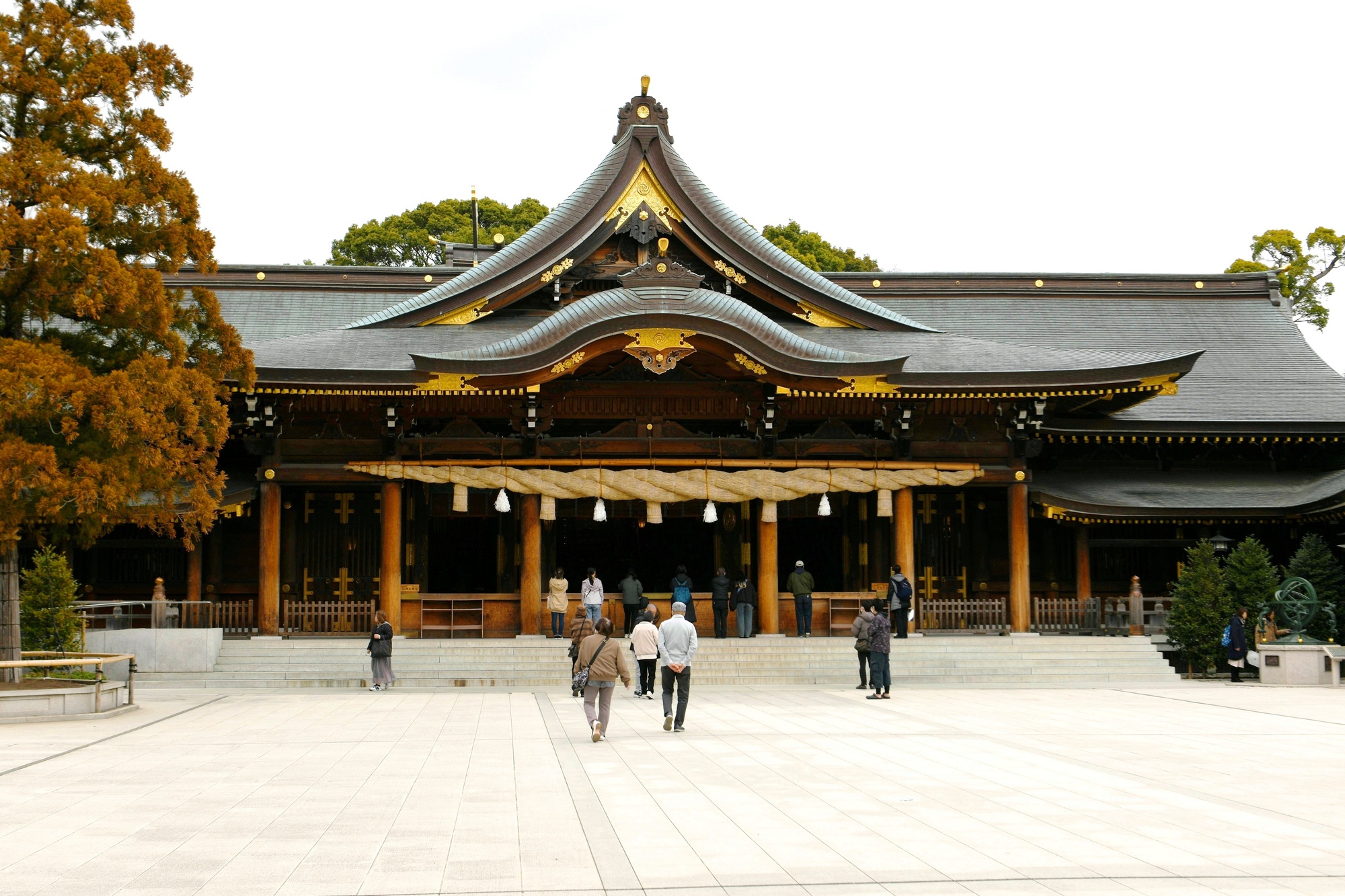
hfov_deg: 48.5
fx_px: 1494
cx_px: 672
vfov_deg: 33.4
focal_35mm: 40
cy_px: 448
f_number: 7.1
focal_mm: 40
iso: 64
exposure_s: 1/200
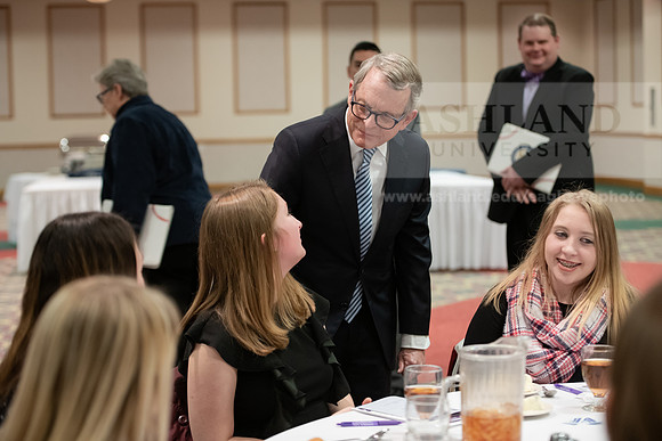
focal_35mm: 70
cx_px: 331
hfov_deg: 28.8
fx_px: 1287
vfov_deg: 19.5
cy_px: 220
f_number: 3.2
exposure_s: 1/200
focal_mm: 70
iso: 3200
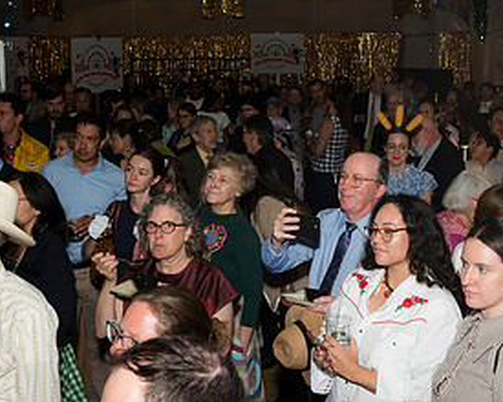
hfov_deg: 36.2
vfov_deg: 29.7
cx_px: 339
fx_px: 759
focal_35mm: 51
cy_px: 176
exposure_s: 1/160
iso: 800
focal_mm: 24
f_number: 5.6
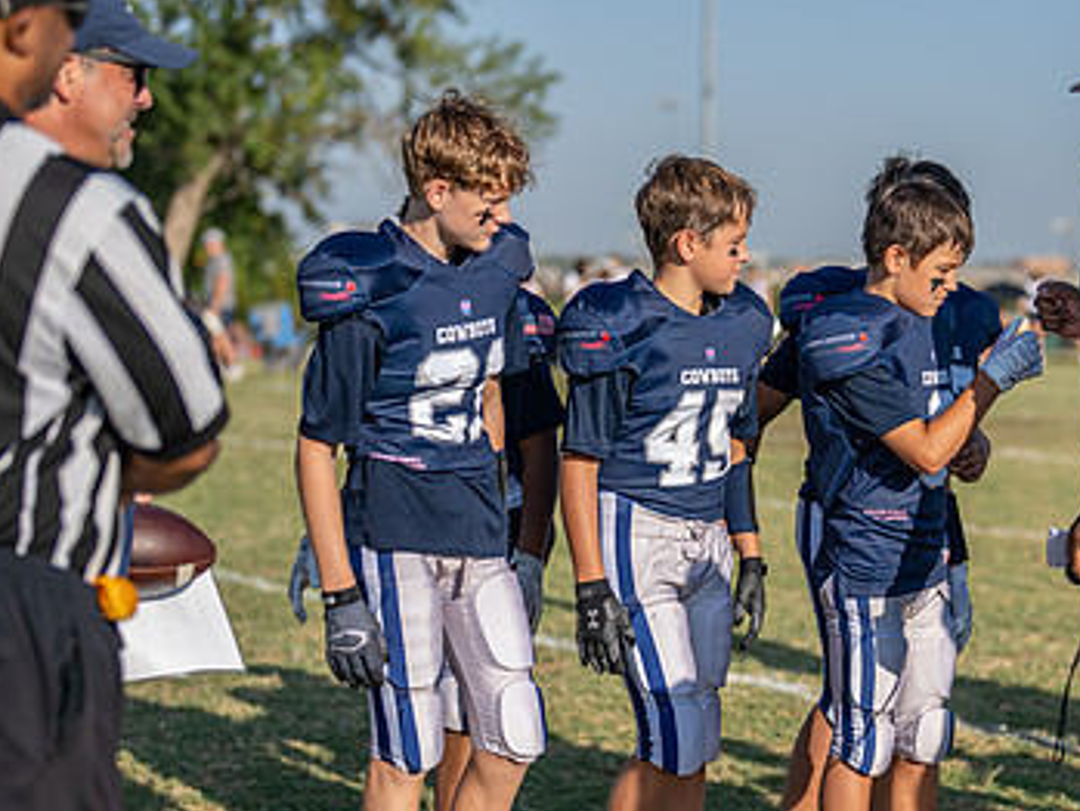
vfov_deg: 16.8
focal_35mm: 88
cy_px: 511
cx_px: 857
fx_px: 2746
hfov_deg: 22.0
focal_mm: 50
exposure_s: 1/5000
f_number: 1.6
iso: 100
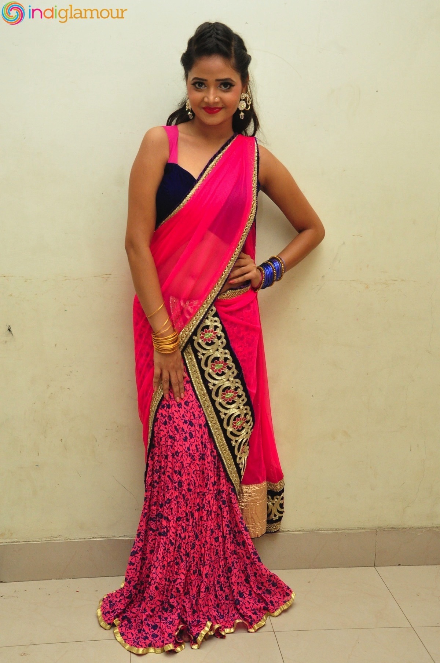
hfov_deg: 29.8
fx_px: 827
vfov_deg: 43.7
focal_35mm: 45
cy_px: 332
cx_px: 220
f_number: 8
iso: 1600
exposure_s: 1/125
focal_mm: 30
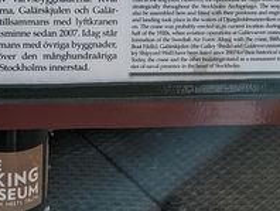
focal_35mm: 109
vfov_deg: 12.2
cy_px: -201
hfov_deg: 17.5
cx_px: -20
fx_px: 883
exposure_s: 1/2933
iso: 54
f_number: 1.73
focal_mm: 4.38
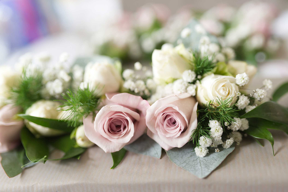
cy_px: 96
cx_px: 144
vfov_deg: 37.9
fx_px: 280
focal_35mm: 35
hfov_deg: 54.4
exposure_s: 1/125
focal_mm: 35
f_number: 2
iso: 200
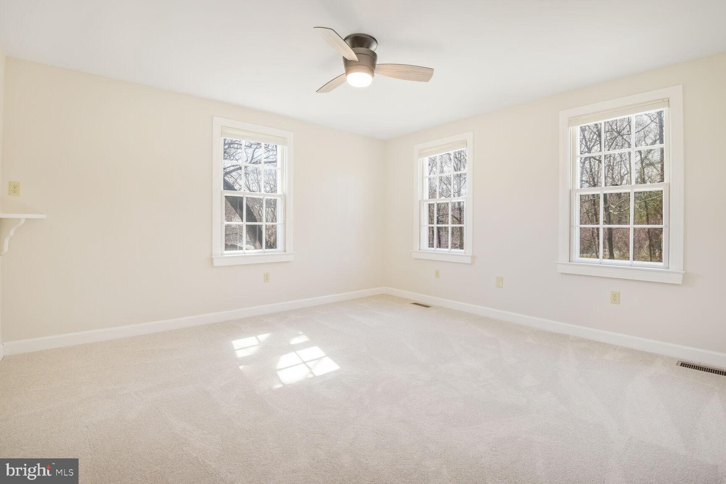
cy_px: 242
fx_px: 323
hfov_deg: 96.7
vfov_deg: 73.7
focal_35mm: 16
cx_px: 363
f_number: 8
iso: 400
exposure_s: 1/13
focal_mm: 16
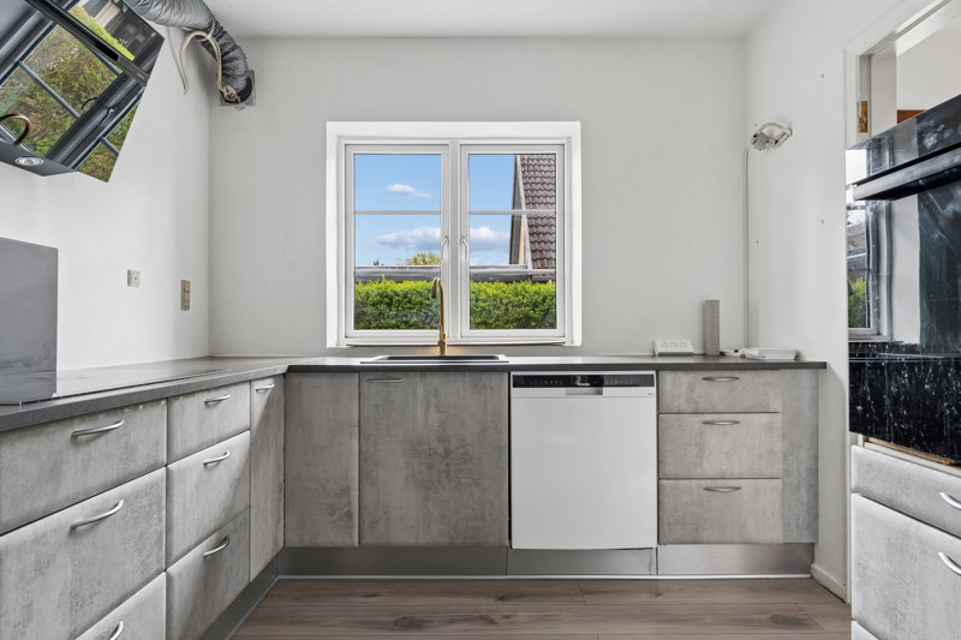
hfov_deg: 81.2
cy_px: 320
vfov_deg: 59.5
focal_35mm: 21
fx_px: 560
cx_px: 480
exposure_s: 1/6
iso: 200
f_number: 8
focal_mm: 14
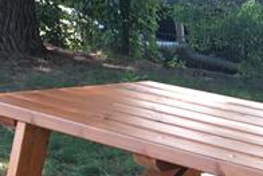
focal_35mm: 123
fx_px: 899
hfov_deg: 16.4
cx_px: 247
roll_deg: -2.4
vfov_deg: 10.5
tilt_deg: -21.3
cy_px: 310
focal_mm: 4.15
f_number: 2.2
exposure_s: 1/100
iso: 40
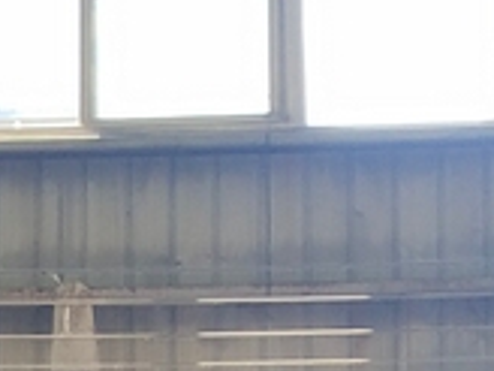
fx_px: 3140
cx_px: -202
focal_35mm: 220
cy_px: 1047
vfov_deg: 6.3
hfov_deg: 8.8
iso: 111
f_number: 1.8
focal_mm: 3.95
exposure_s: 1/100
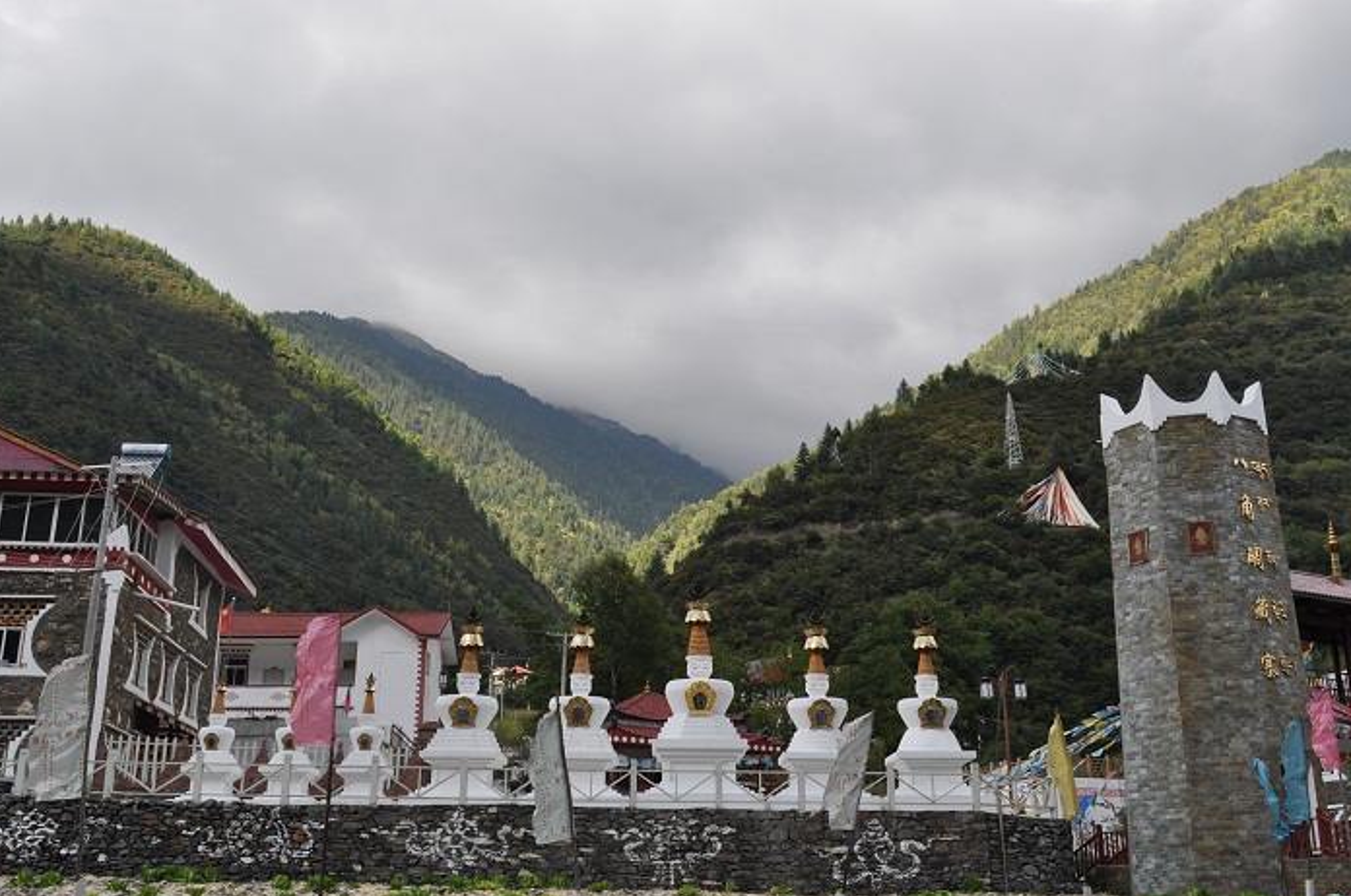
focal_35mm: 37
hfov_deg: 51.9
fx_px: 1387
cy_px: 442
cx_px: 726
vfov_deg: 35.8
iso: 200
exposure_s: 1/200
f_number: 10
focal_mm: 20
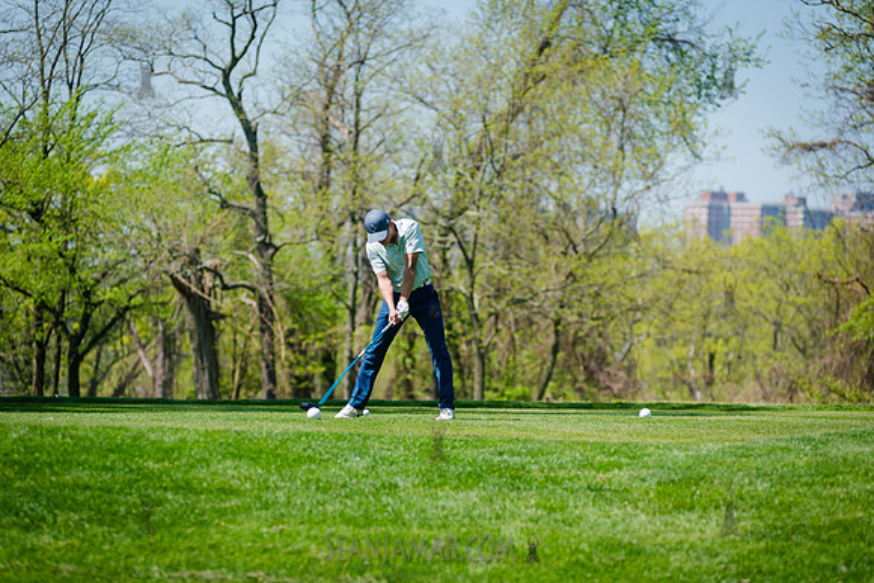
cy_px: 292
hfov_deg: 14.1
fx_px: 3537
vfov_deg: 9.4
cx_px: 437
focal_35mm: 146
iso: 100
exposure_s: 1/800
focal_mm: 145
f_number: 3.5
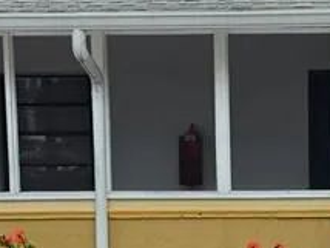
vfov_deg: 13.3
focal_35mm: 110
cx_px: 327
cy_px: 234
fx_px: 1050
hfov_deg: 17.5
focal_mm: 6.5
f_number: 1.4
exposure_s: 1/2094
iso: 64
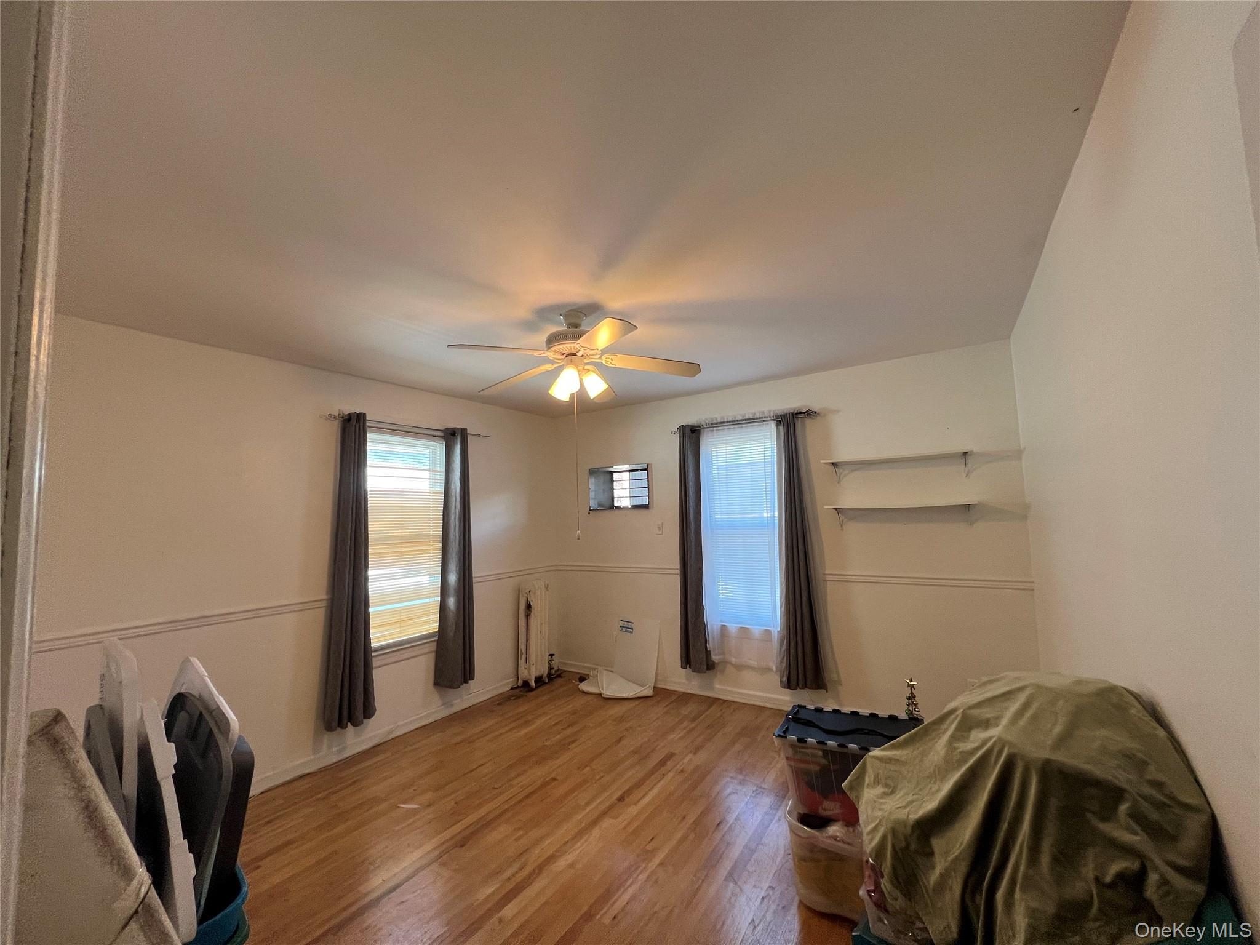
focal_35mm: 13
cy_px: 472
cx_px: 630
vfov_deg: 89.9
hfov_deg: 106.2
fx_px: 473
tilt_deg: +4.8
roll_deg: +2.6
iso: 100
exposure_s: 1/120
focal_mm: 1.57
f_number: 1.8
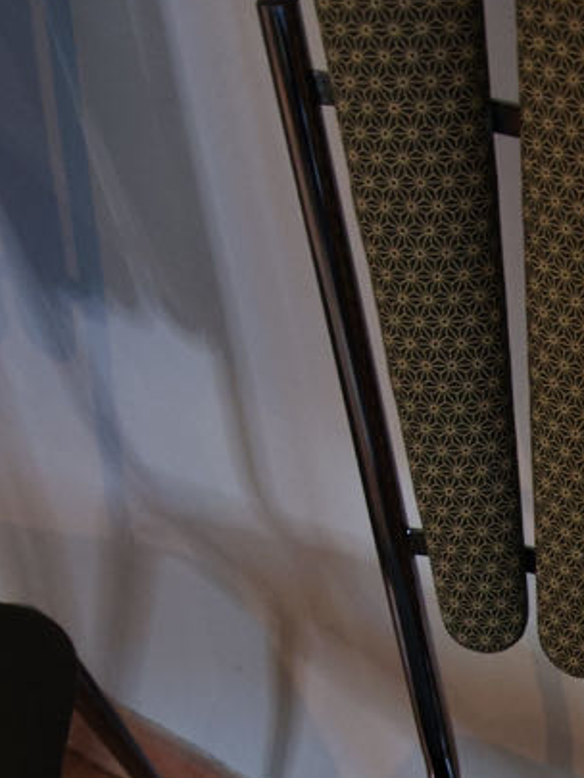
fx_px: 2248
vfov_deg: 18.7
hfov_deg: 14.2
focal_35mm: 100
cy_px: 897
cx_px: 765
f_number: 3.8
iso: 2200
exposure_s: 1/30
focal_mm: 22
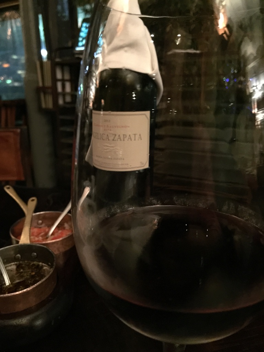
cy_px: 176
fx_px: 295
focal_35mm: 29
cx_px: 132
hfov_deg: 48.2
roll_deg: +0.9
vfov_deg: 61.7
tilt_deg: -17.0
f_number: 2.2
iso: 250
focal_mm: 4.15
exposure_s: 1/4
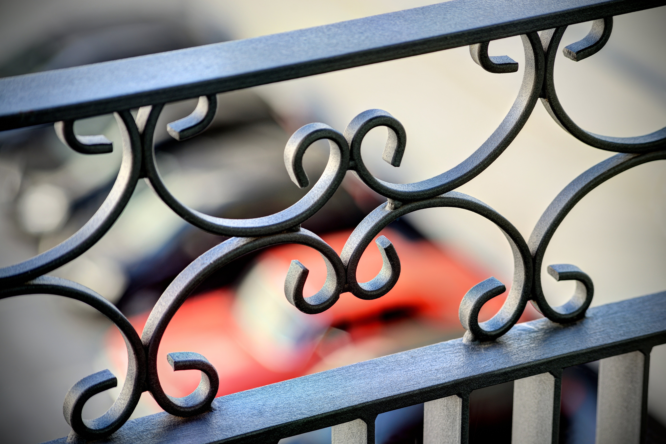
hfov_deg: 18.6
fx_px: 2036
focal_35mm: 110
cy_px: 222
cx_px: 333
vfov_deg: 12.5
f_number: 5.6
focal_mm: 110
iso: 100
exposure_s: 1/30
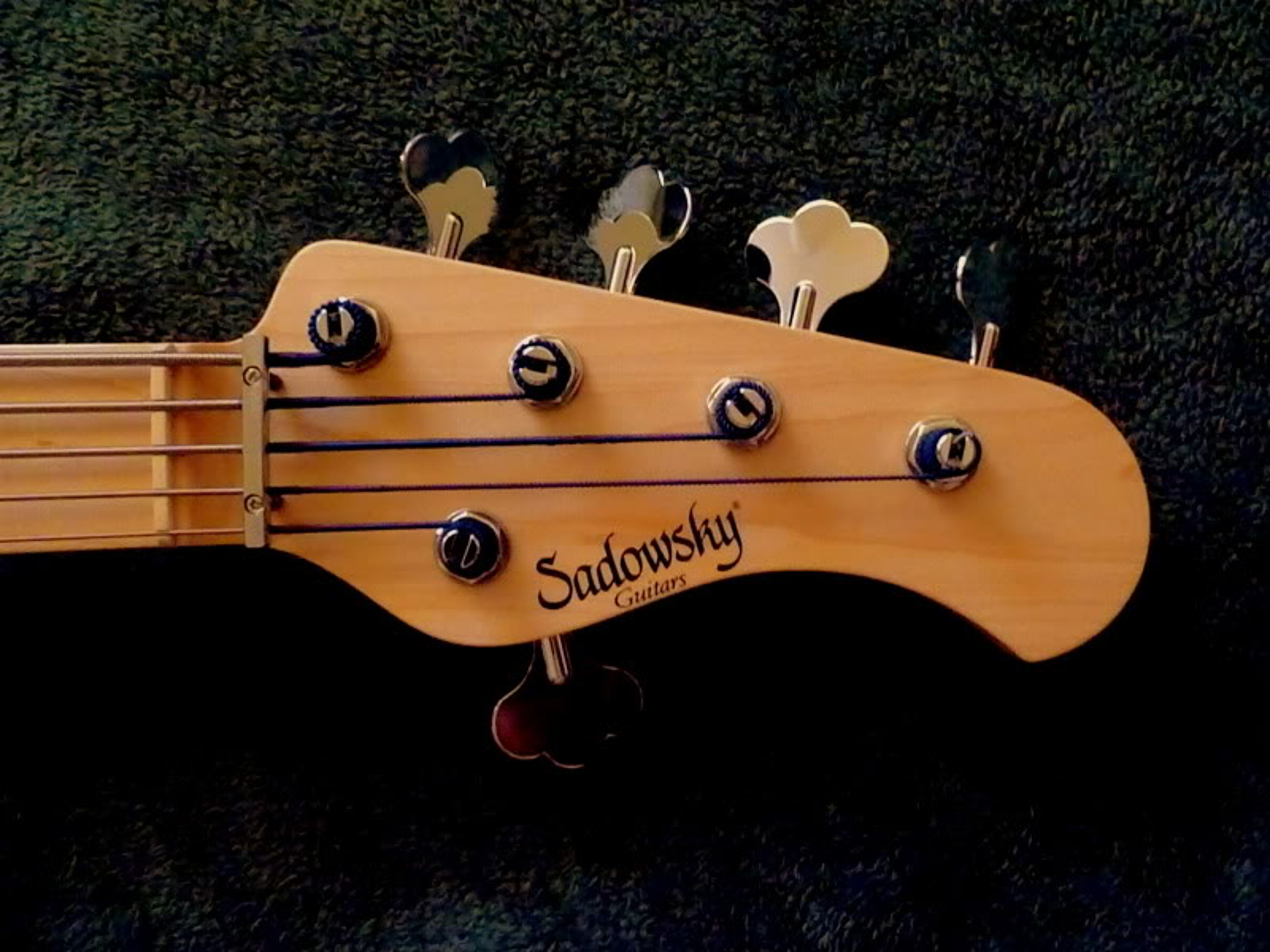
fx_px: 1027
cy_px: 476
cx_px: 635
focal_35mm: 28
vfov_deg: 49.7
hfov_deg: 63.4
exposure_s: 1/25
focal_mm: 5
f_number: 3.3
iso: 3200
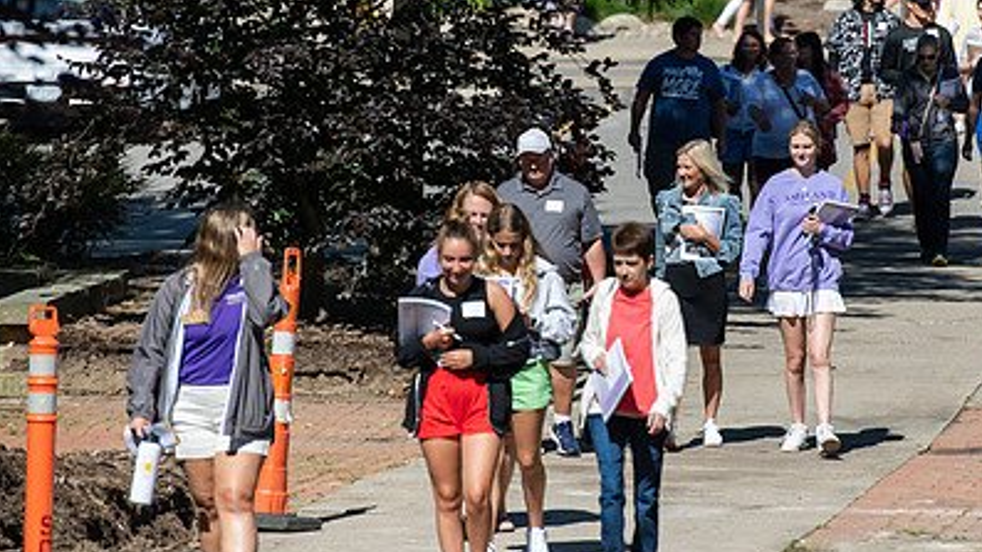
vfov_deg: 4.0
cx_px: 700
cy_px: 214
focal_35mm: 306
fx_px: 7965
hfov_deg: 7.1
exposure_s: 1/800
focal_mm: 200
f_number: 4
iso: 100
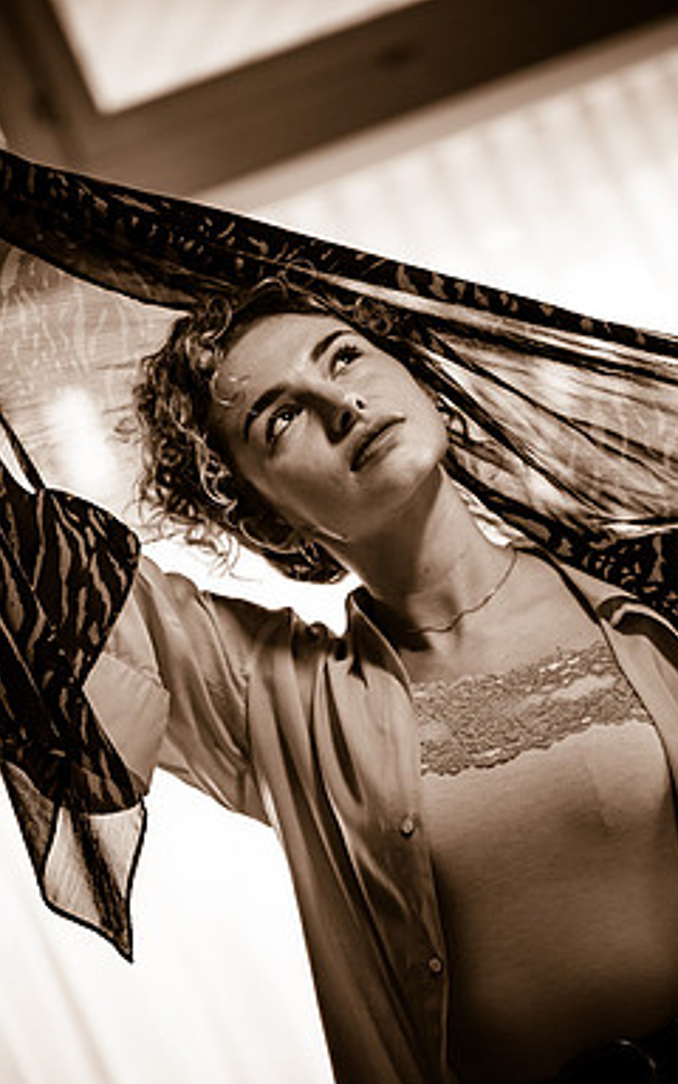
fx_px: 3873
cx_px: 379
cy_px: 543
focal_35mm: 131
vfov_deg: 15.9
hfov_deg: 10.0
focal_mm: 85
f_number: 1.8
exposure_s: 1/200
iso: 640
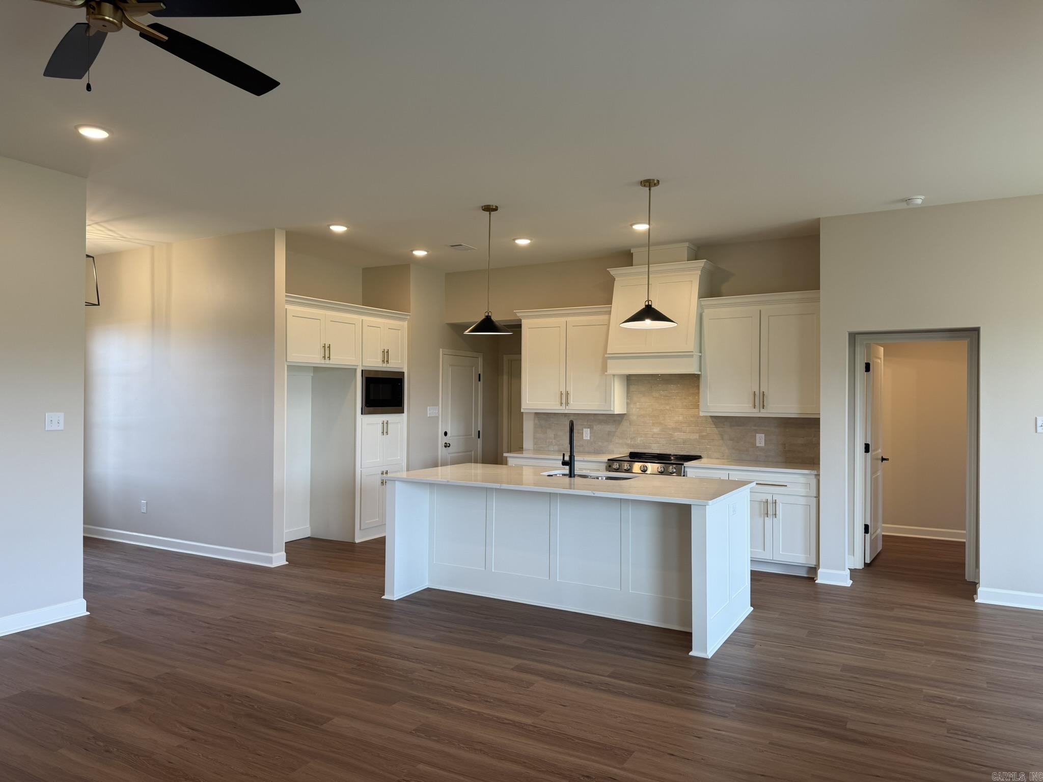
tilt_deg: +1.0
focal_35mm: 24
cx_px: 522
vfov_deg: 56.8
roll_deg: +0.0
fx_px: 723
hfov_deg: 71.6
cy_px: 391
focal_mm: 6.76
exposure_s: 1/120
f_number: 1.78
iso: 80
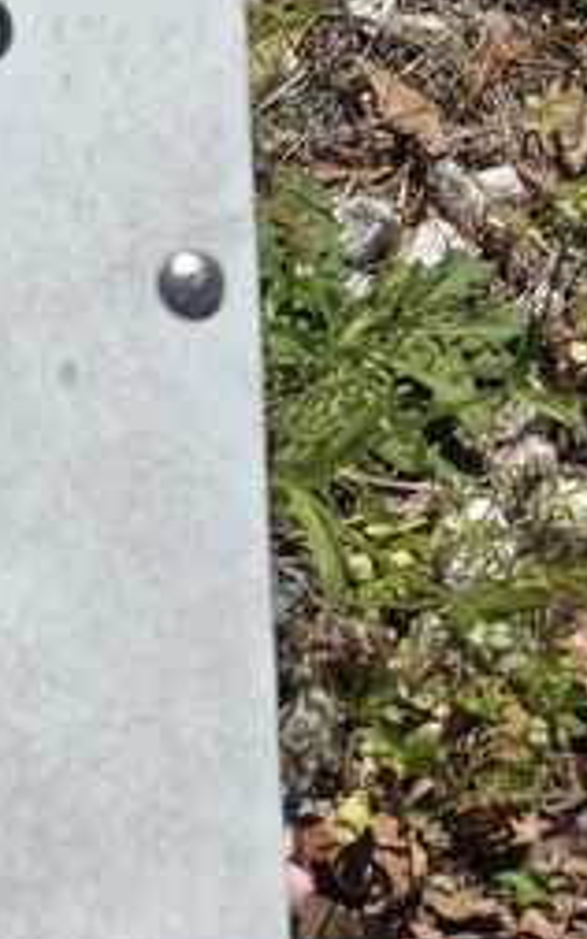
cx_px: -734
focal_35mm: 77
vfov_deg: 26.8
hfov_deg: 13.4
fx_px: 1972
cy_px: 445
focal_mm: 5.4
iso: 25
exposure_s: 1/5000
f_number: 1.8
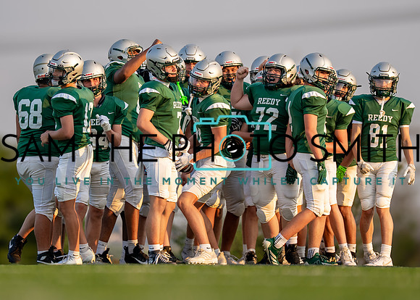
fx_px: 3943
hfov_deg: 6.1
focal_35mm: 331
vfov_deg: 4.4
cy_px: 160
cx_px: 209
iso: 160
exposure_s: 1/1000
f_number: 2.8
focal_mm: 200
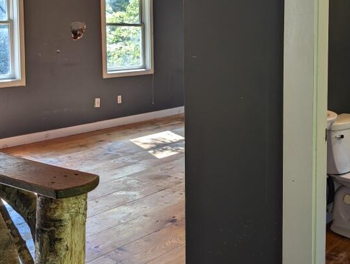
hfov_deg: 41.1
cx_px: 195
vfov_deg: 31.2
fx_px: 466
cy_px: 72
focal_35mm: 46
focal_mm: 6.9
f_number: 1.68
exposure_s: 1/61.8
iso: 24
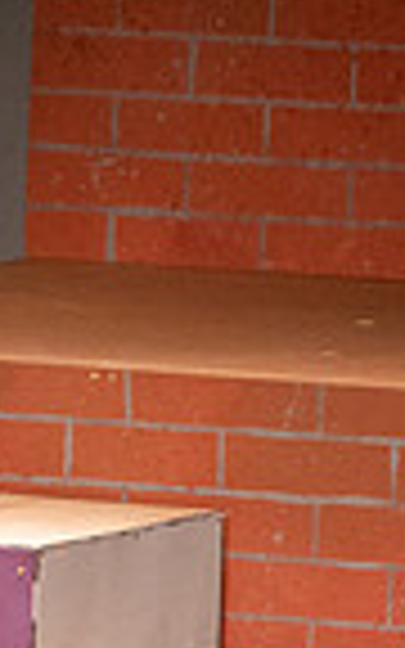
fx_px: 23258
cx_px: -806
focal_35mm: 1317
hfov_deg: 1.0
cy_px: 580
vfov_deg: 1.6
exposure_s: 1/200
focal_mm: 320
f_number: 6.3
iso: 10000
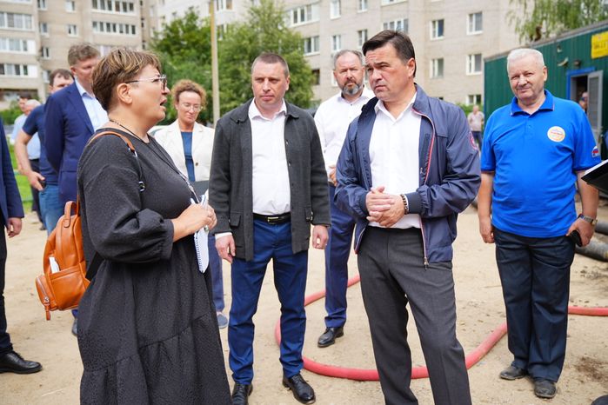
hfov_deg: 57.2
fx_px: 557
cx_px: 304
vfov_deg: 40.0
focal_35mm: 33
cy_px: 202
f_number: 3.2
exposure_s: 1/2000
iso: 400
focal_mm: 33
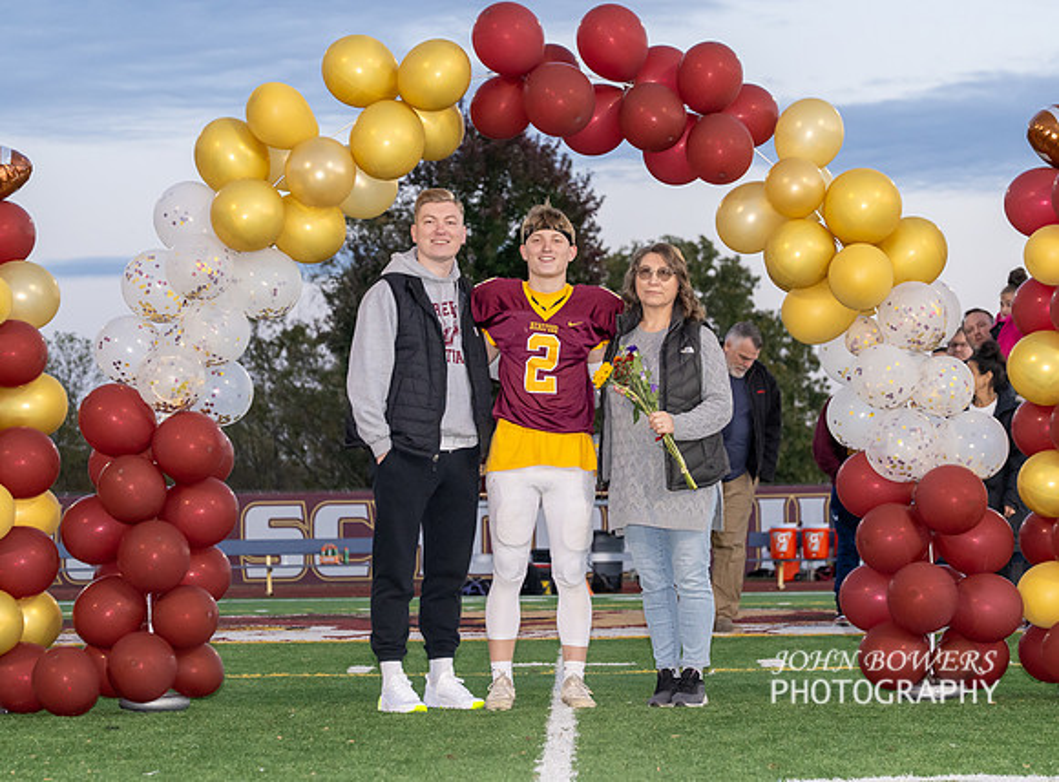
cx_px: 636
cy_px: 415
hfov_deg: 15.7
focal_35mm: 126
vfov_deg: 11.6
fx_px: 3845
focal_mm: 70
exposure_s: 1/200
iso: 1000
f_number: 4.5
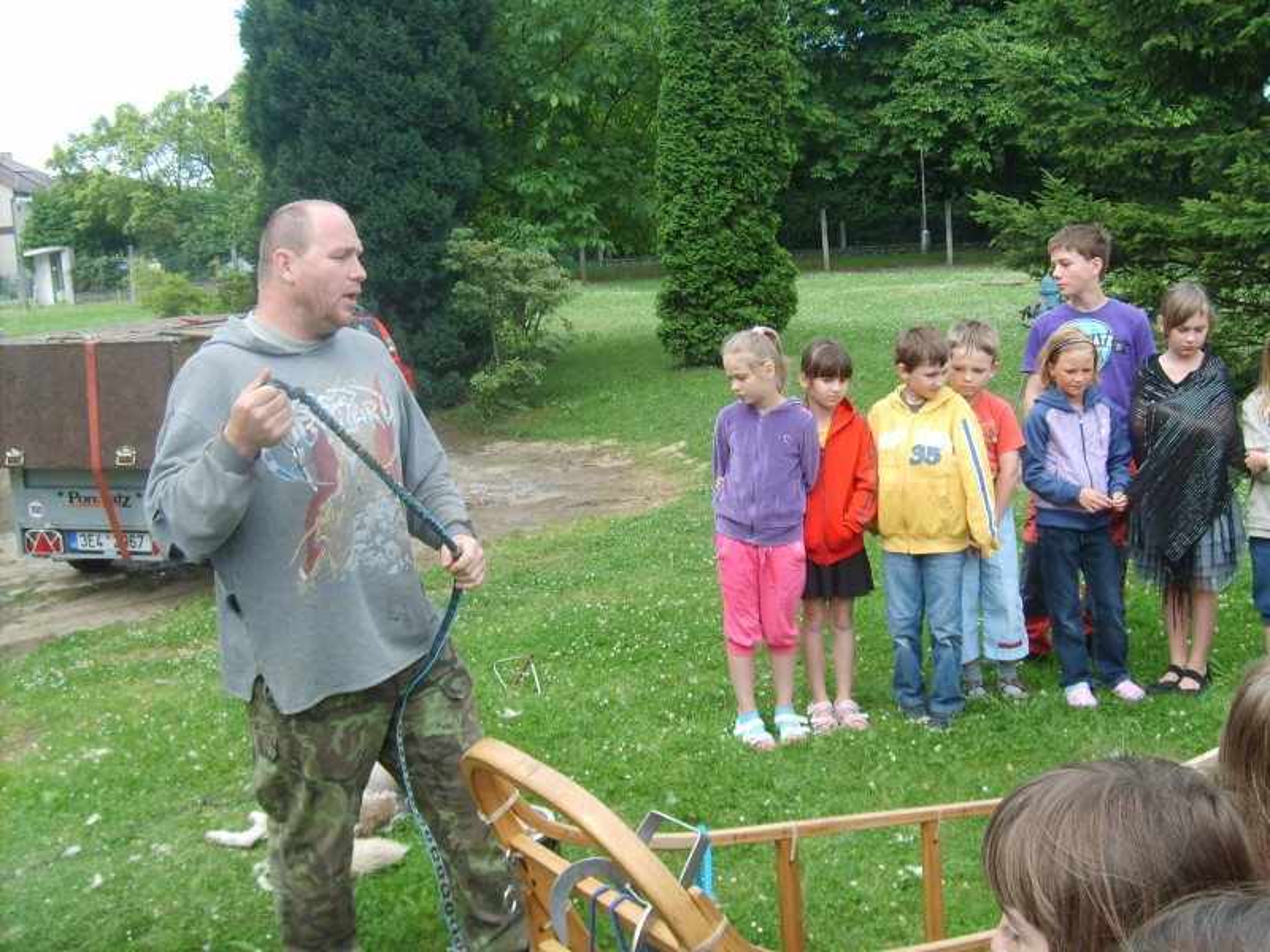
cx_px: 635
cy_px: 476
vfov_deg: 40.7
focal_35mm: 35
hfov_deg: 52.6
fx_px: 1284
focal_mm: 5.8
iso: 50
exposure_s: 1/250
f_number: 2.8
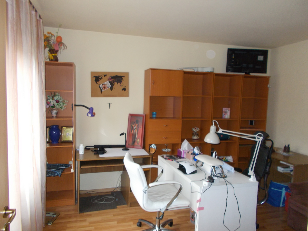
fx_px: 231
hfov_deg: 67.3
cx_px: 154
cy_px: 116
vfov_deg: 53.1
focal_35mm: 26
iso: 250
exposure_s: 1/25
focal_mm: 4.6
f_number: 3.2
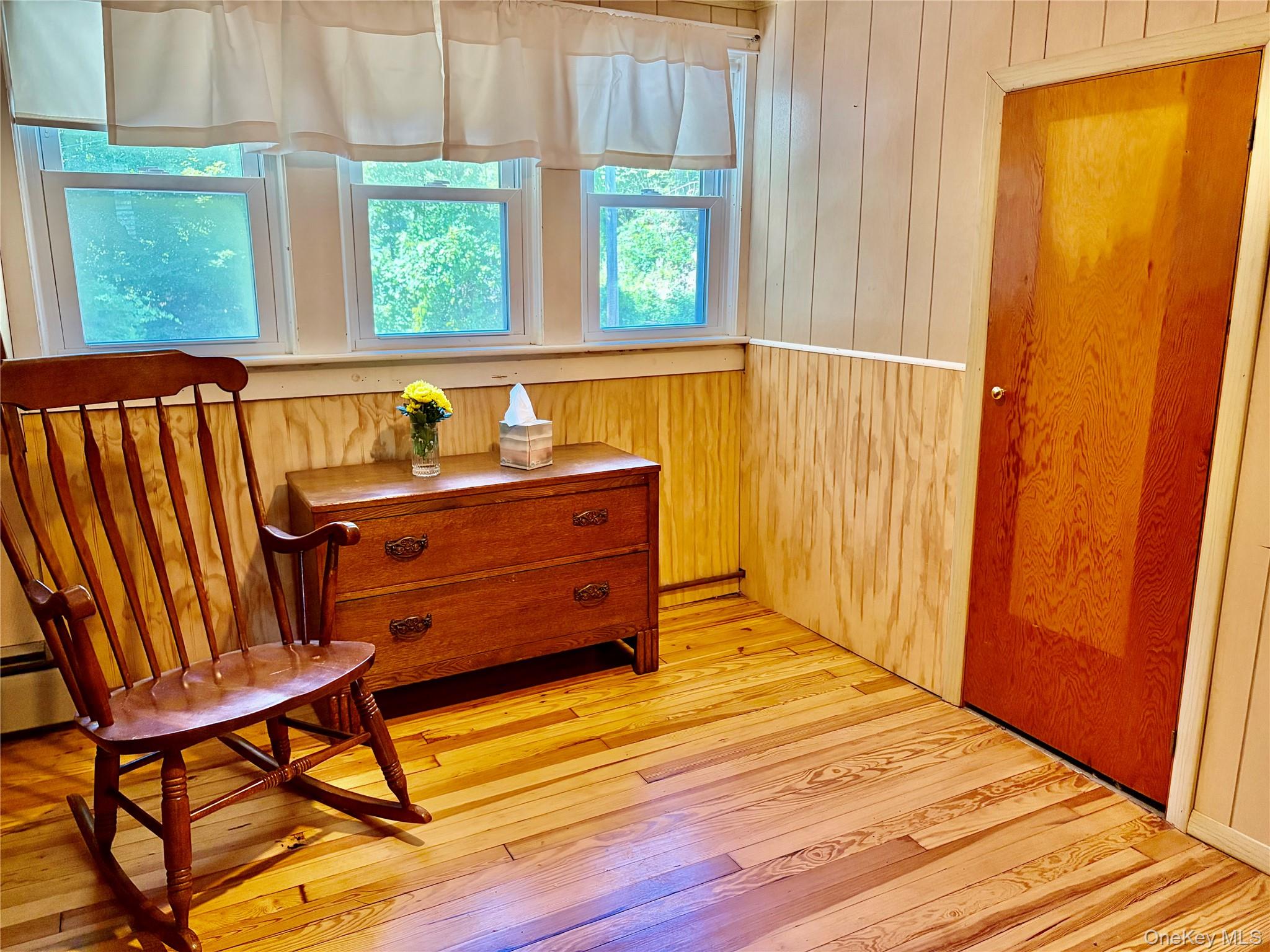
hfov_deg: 67.3
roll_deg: +0.8
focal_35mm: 26
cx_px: 635
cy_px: 476
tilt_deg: -12.5
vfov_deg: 53.1
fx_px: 954
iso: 320
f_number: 1.6
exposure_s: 1/60
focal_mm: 5.96
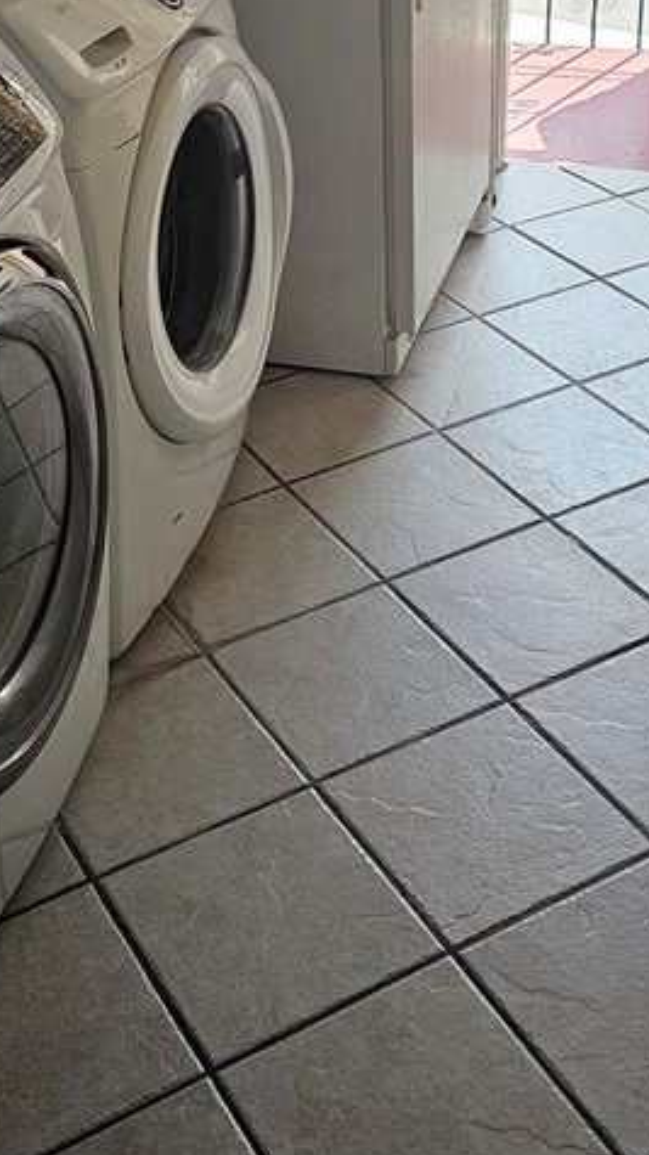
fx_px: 1653
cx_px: 236
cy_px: 175
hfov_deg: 22.2
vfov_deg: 36.7
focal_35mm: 54
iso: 400
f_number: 1.7
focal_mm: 6.3
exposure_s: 1/120
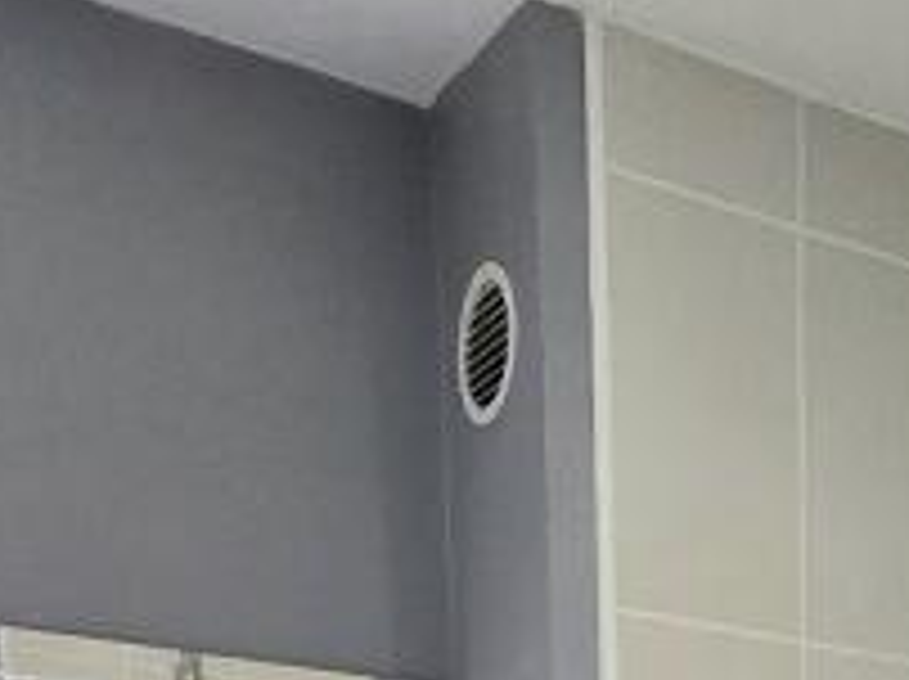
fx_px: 1731
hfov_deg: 28.2
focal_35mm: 66
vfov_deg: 14.6
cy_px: 1621
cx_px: 832
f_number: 2.2
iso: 100
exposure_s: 1/50
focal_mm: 2.2
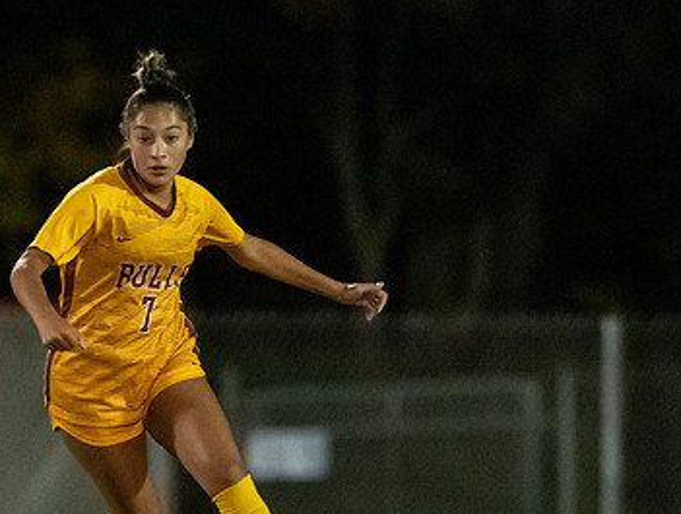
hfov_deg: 1.8
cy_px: 570
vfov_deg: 1.3
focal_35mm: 1117
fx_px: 22027
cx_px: -47
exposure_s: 1/1000
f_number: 2.8
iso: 16000
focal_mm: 300
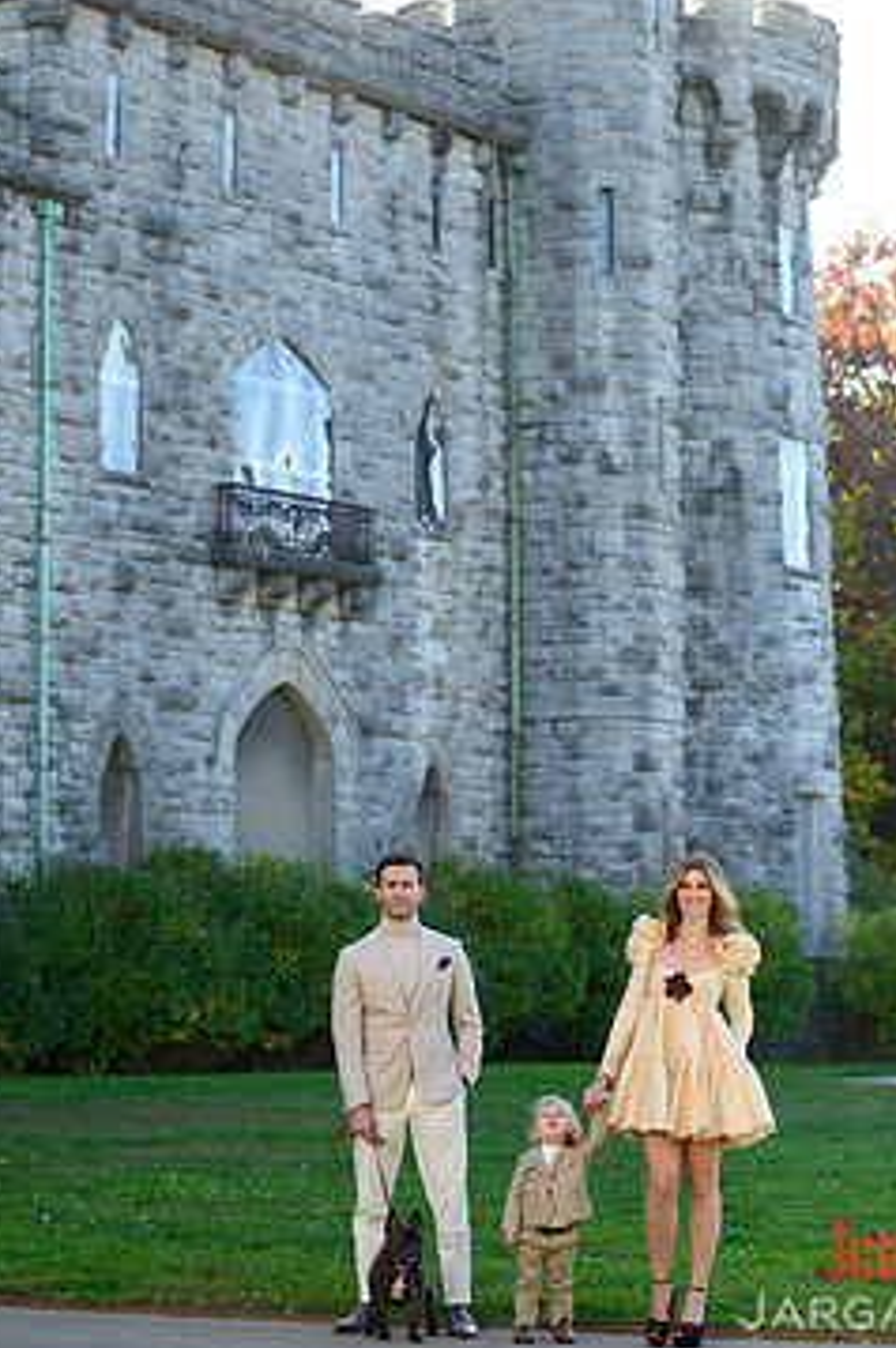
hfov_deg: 12.7
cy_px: 565
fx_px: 4040
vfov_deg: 18.9
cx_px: 533
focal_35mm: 108
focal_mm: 86
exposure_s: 1/5000
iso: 1600
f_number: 3.2
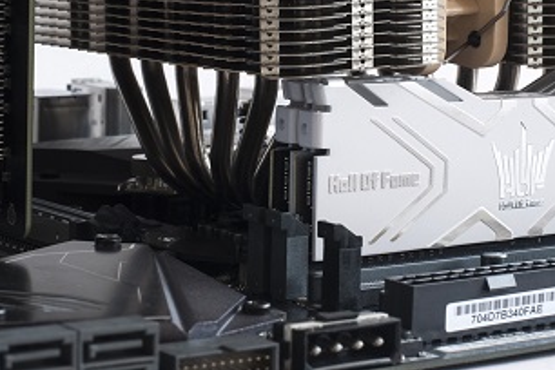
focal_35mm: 110
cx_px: 375
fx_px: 1696
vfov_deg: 12.4
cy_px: 149
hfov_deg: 18.5
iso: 200
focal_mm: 50
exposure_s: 1
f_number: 16
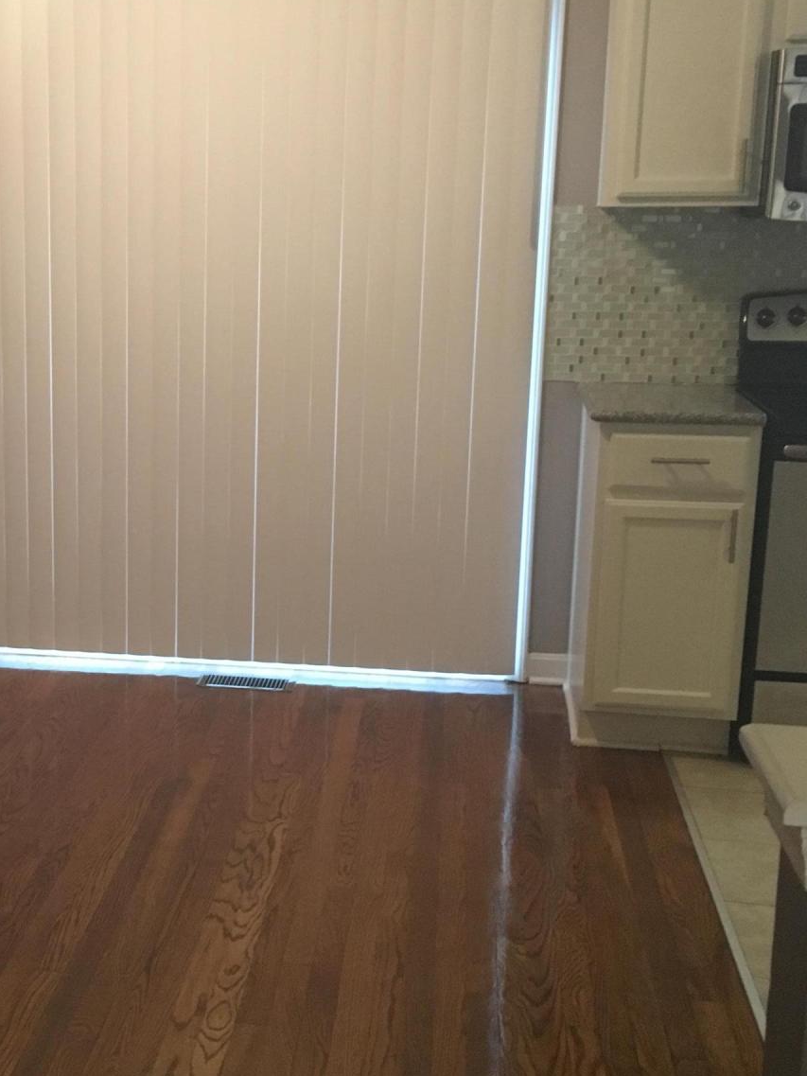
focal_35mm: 51
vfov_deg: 37.5
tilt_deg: -12.6
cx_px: 132
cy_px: 557
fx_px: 1585
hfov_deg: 27.8
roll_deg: +0.6
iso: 200
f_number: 2.2
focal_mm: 4.15
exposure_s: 1/24
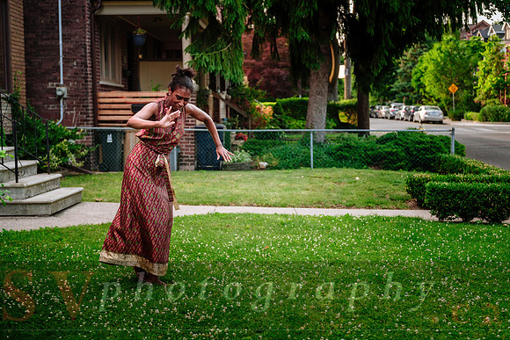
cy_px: 170
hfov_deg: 41.0
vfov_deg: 28.0
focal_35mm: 48
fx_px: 681
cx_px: 255
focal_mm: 31.6
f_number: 1.8
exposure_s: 1/500
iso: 500
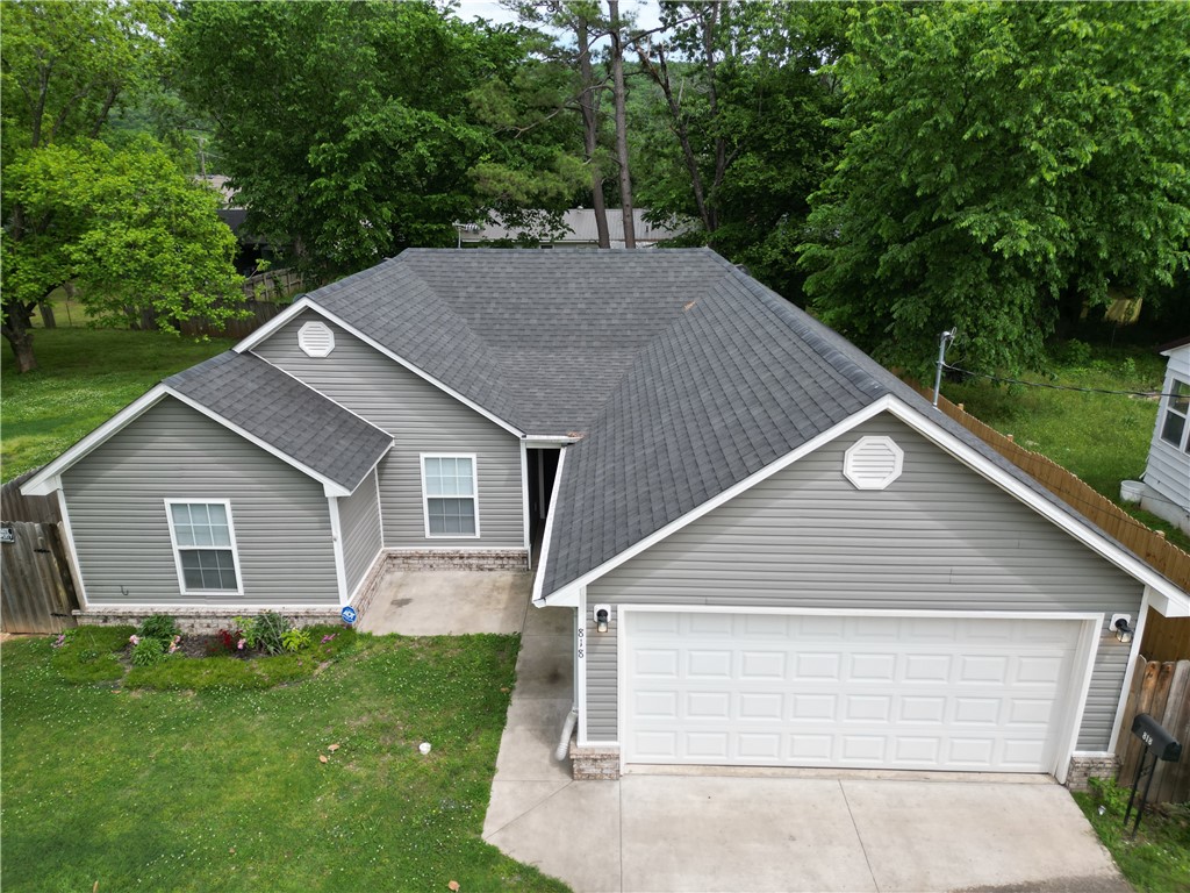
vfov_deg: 56.8
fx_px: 825
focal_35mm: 24
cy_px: 446
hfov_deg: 71.6
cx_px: 595
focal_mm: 6.72
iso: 140
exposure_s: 1/2000
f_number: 1.7
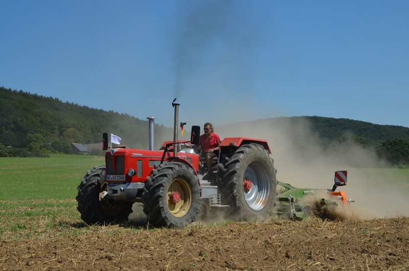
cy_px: 136
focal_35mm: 68
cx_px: 204
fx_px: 765
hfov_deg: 29.9
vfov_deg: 20.1
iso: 100
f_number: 9
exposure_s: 1/320
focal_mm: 45
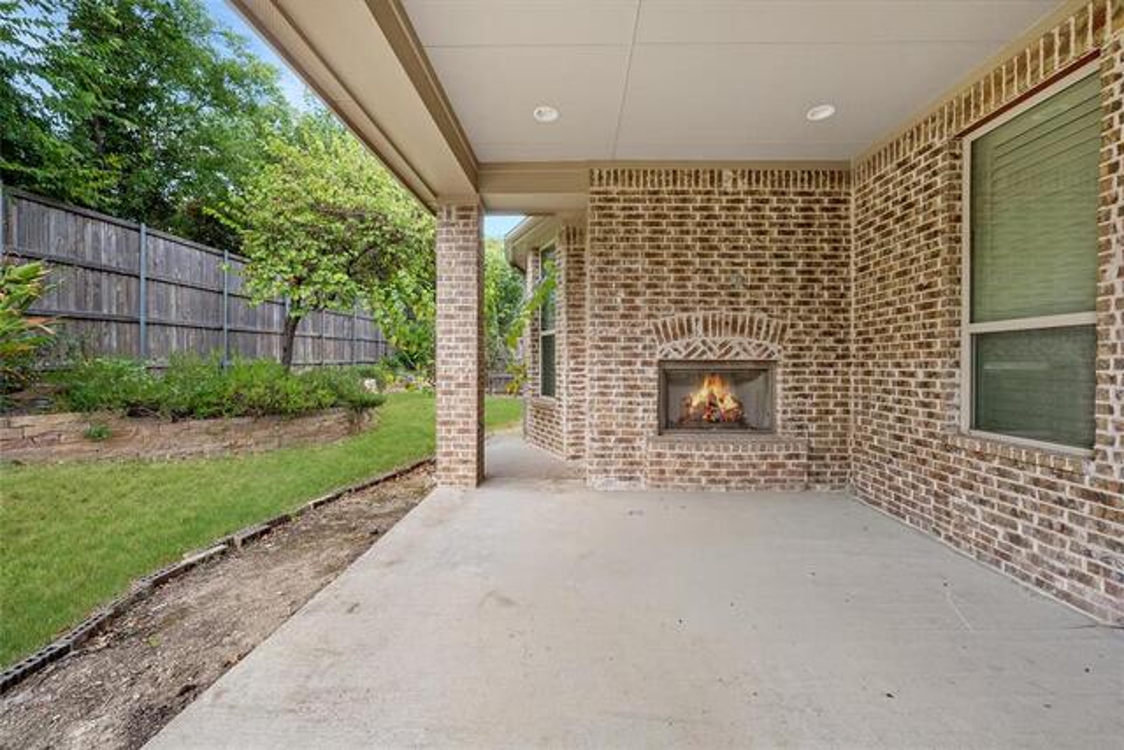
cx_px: 562
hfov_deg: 104.2
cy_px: 375
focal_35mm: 14
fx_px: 437
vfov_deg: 81.2
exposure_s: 1/125
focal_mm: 14
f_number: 9
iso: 640
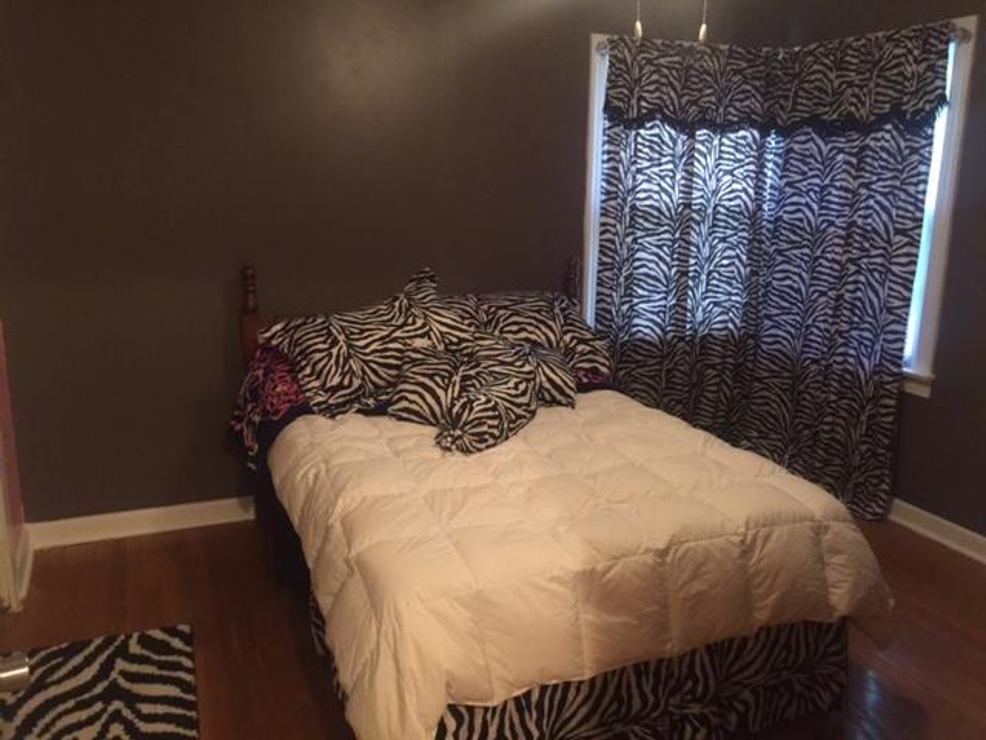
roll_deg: -0.6
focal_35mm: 29
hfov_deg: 61.7
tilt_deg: -12.2
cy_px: 370
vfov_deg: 48.2
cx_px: 493
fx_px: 826
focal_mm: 4.15
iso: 100
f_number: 2.2
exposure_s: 1/4
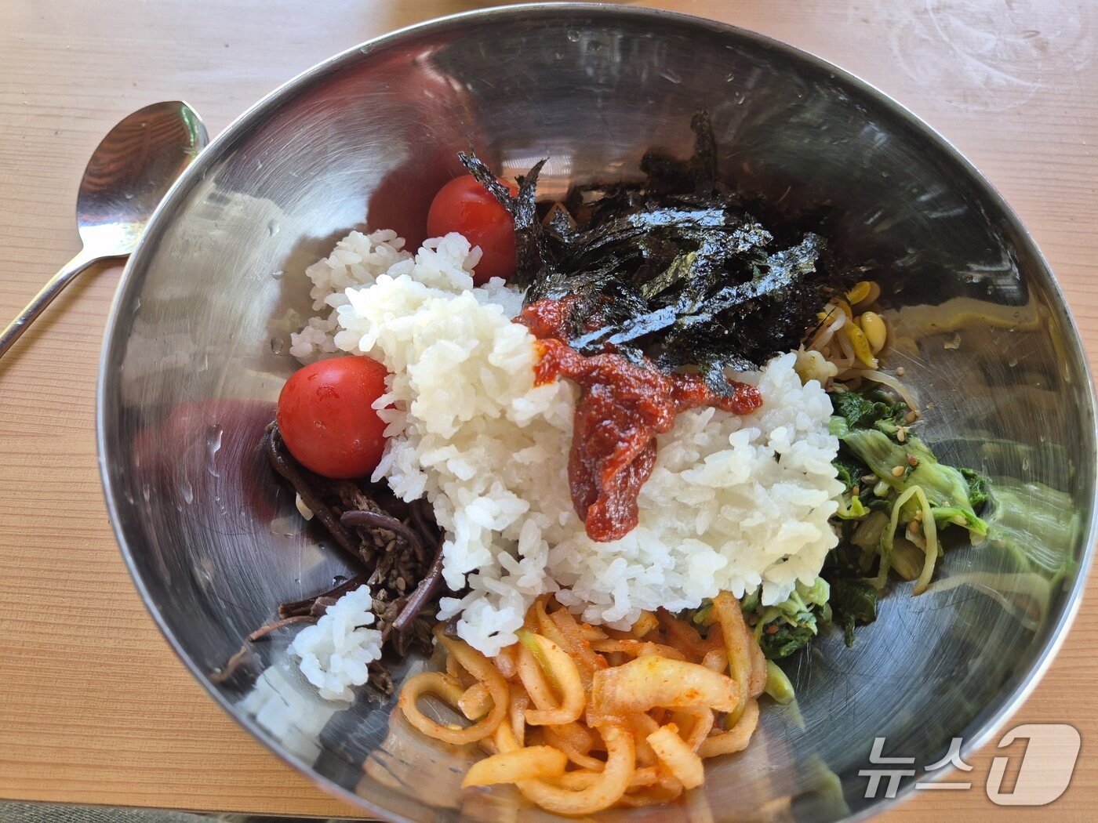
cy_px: 412
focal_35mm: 23
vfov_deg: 58.9
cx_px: 549
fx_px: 730
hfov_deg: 73.9
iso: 160
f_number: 1.8
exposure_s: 1/182
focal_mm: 5.4
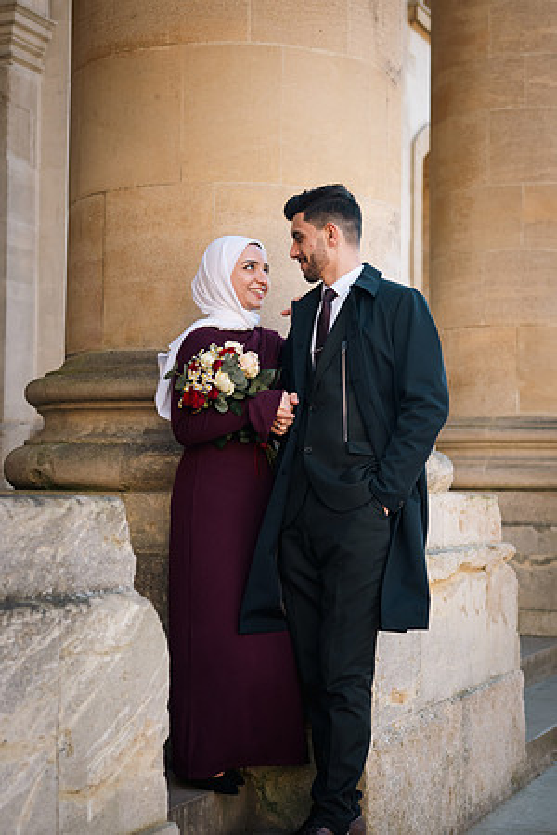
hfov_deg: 22.6
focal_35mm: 60
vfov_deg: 33.4
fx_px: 1392
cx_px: 278
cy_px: 418
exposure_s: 1/640
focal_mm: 40
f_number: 2.8
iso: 200
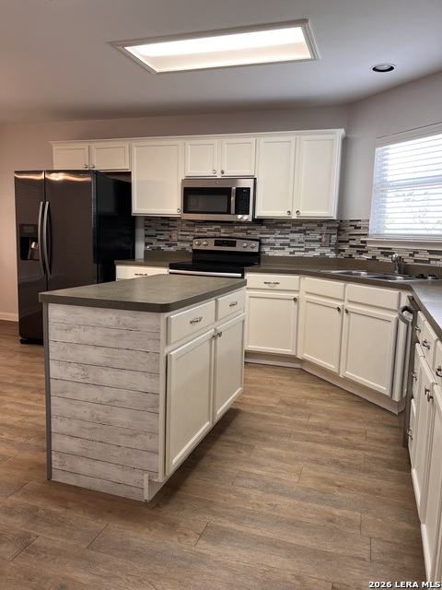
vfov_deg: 67.3
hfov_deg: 53.1
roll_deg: -1.4
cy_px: 295
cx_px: 221
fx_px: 443
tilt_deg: -7.3
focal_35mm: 26
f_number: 1.5
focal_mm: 5.7
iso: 64
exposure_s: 1/60
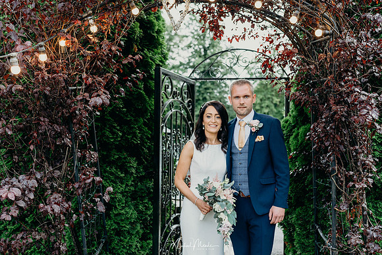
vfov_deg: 31.7
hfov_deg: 46.1
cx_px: 188
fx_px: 448
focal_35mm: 42
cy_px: 138
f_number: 2.2
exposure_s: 1/320
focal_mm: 35
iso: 320
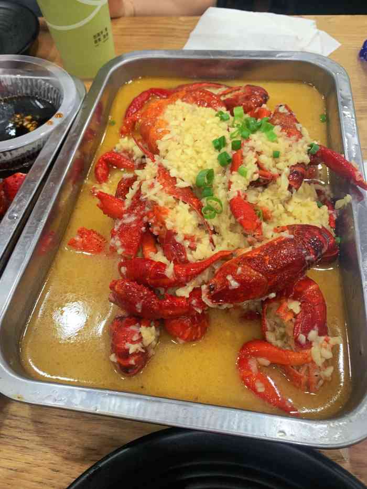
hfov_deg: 53.1
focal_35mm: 26
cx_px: 184
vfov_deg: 67.3
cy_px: 244
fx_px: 367
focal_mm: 4.25
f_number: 1.8
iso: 100
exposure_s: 1/88
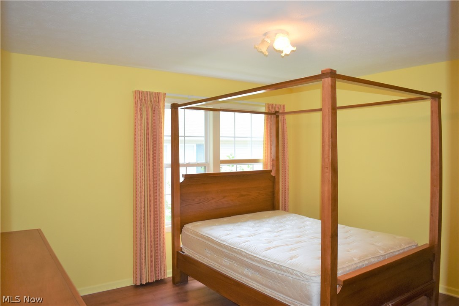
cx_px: 230
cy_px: 153
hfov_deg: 67.4
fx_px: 344
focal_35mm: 27
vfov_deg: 47.9
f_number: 5
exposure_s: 1/200
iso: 500
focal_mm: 18
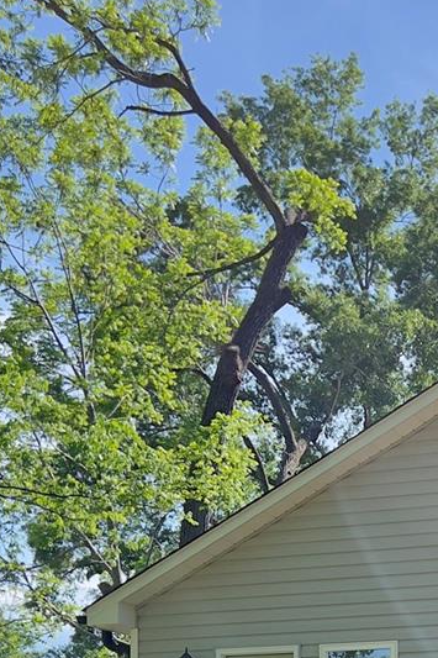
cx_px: 518
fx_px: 1424
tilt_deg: +2.6
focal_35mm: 78
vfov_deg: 23.8
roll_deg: +0.9
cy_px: 780
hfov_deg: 16.8
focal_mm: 5.7
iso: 50
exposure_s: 1/1029
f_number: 1.5
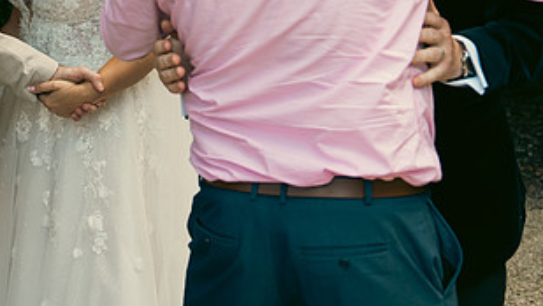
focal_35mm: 108
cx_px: 84
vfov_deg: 11.1
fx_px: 1555
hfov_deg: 19.5
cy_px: -27
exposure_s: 1/200
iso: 250
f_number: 3.5
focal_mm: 37
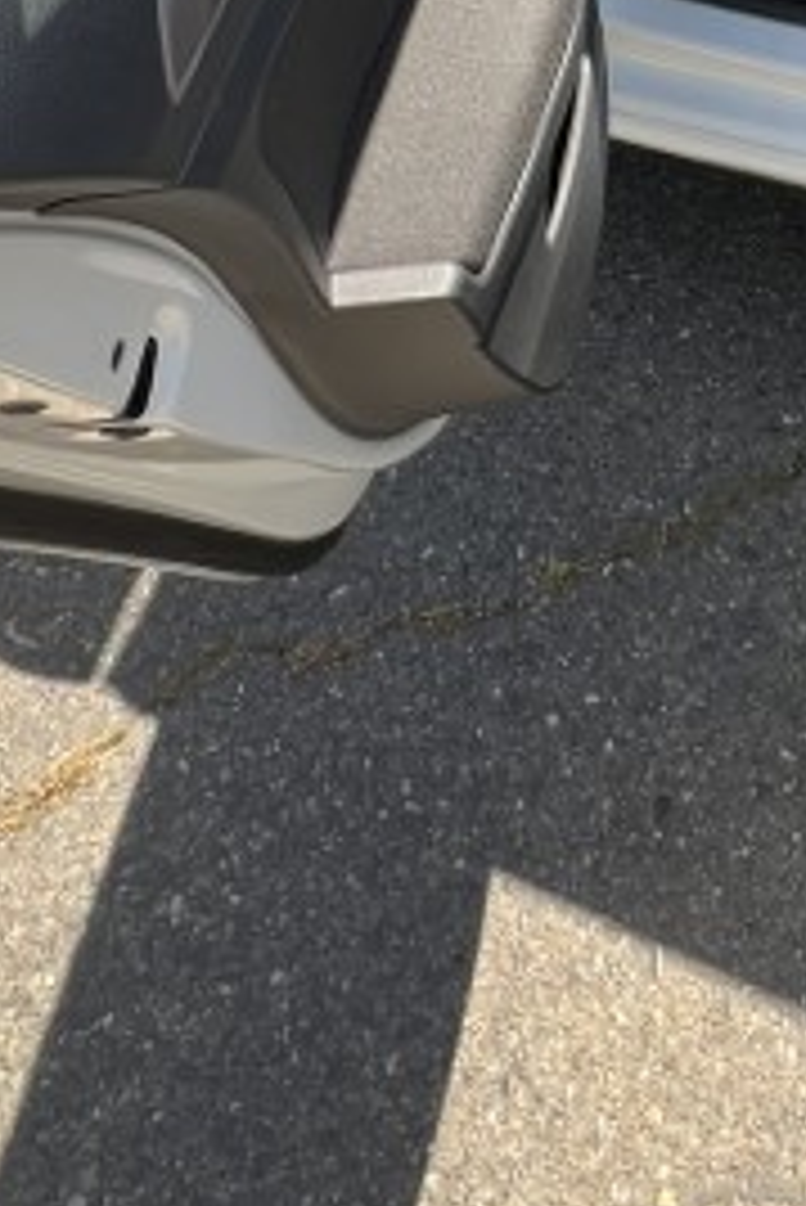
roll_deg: +5.1
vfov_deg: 33.9
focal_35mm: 47
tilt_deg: -28.0
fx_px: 1576
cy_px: -236
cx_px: 801
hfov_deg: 27.1
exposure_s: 1/193
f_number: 1.8
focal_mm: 1.57
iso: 32
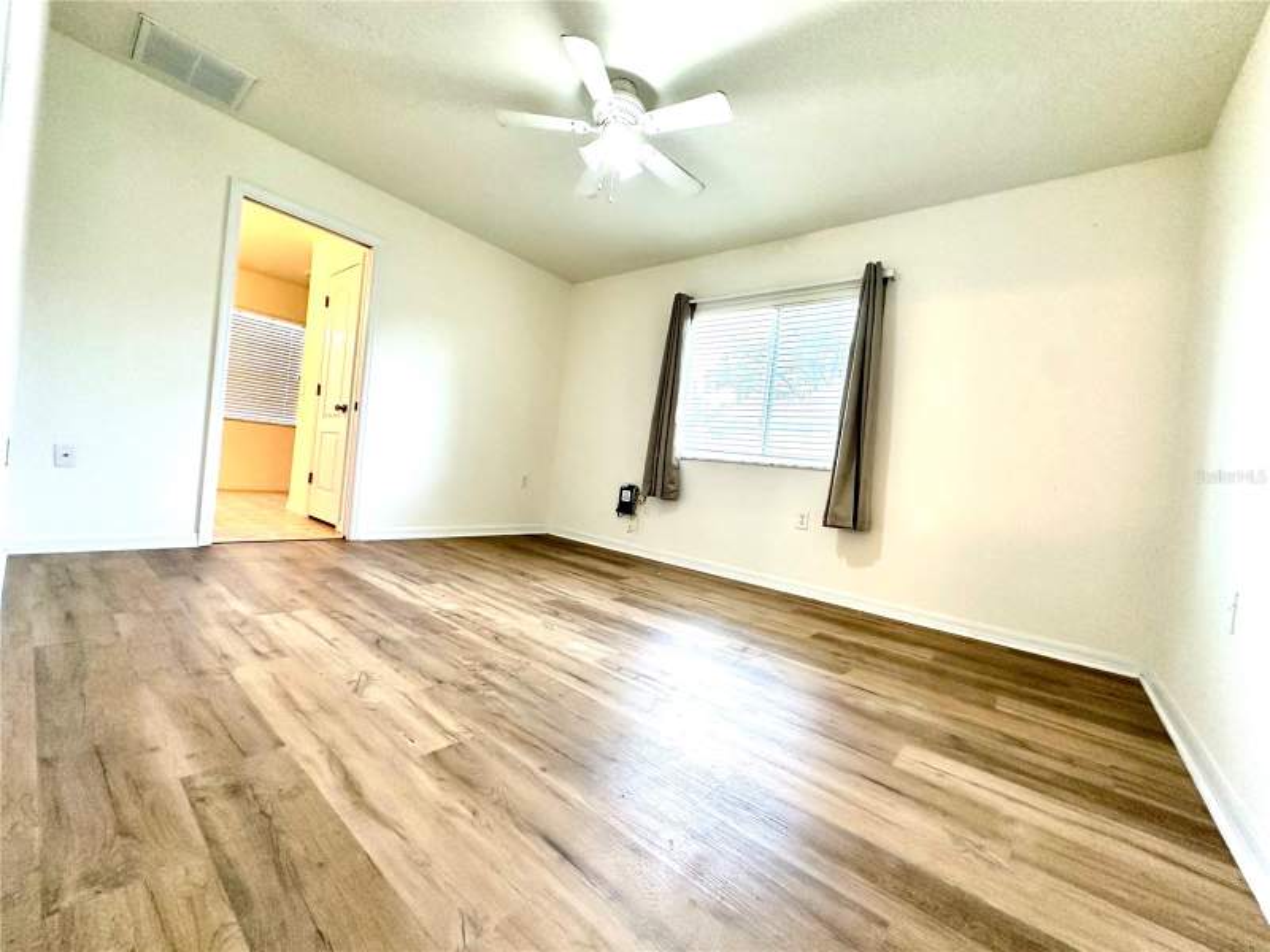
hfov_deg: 102.1
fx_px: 514
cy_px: 476
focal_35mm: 14
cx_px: 635
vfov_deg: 85.7
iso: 250
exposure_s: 1/120
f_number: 2.2
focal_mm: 2.22
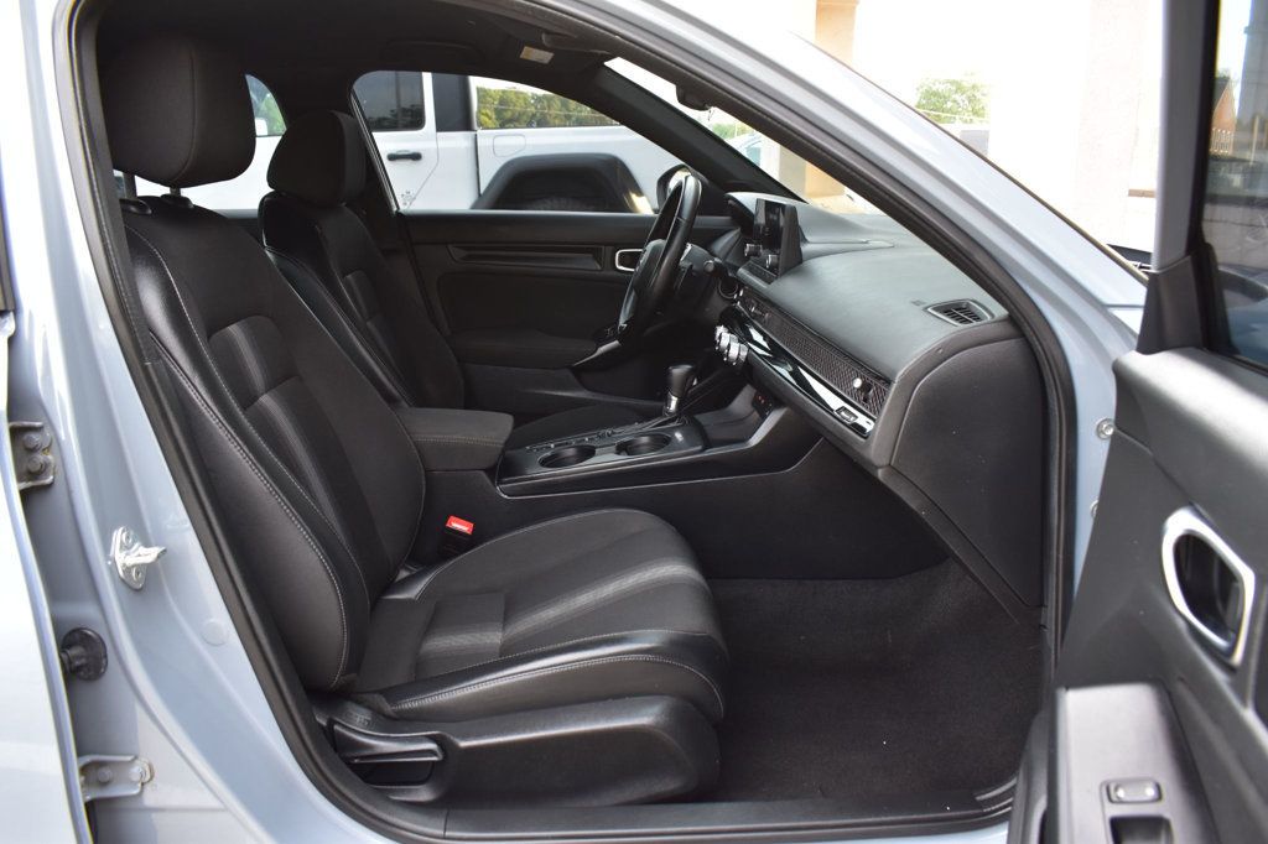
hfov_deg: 67.4
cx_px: 634
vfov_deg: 47.9
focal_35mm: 27
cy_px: 422
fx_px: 951
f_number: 7.1
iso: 400
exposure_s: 1/30
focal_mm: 18
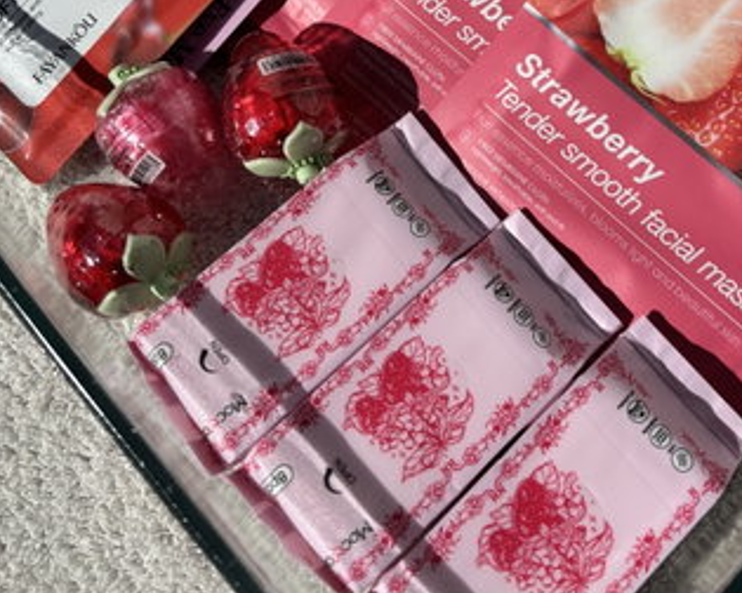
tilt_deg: -68.5
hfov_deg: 42.6
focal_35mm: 43
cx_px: 466
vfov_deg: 32.2
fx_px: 944
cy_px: 4
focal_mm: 5.96
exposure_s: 1/9091
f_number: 1.6
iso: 50
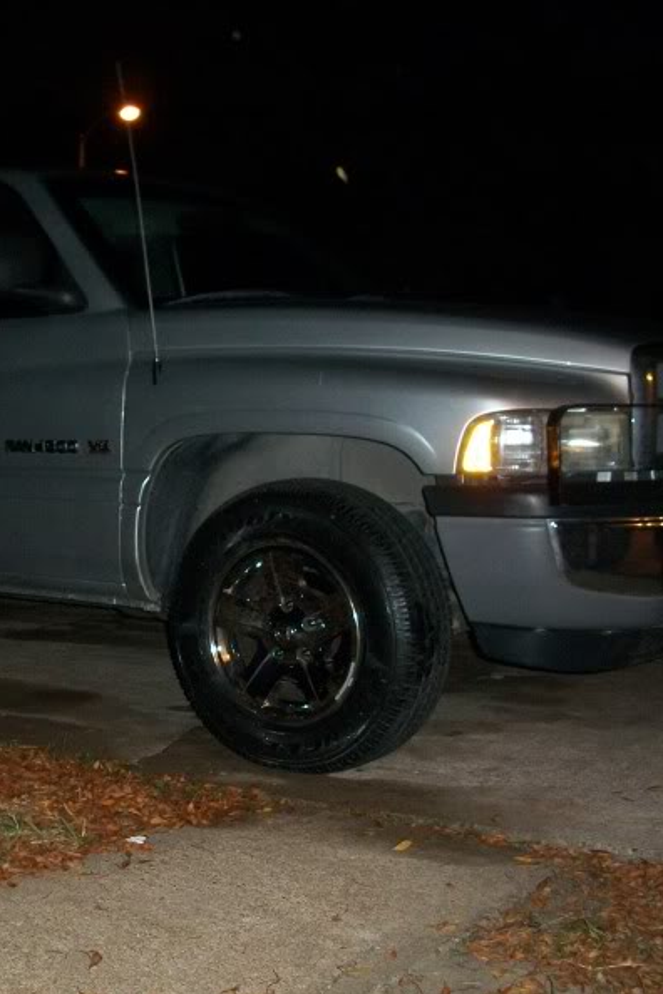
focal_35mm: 49
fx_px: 1354
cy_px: 499
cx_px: 129
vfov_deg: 40.3
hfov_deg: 27.0
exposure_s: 1/30
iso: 320
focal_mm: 6.3
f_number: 3.1
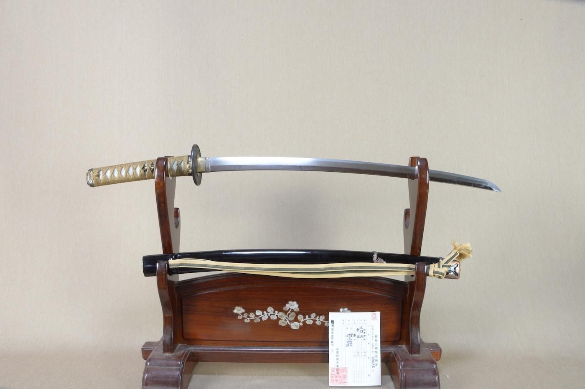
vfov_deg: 43.5
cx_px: 292
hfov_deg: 62.0
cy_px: 194
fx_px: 487
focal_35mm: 30
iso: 400
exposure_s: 1/2
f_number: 11
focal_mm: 20
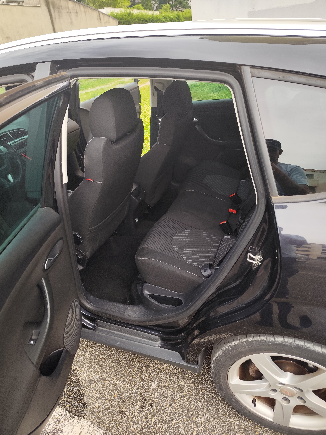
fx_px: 289
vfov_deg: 73.9
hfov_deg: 58.9
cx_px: 163
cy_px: 218
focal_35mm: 23
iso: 50
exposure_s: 1/115
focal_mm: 6.19
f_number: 1.65
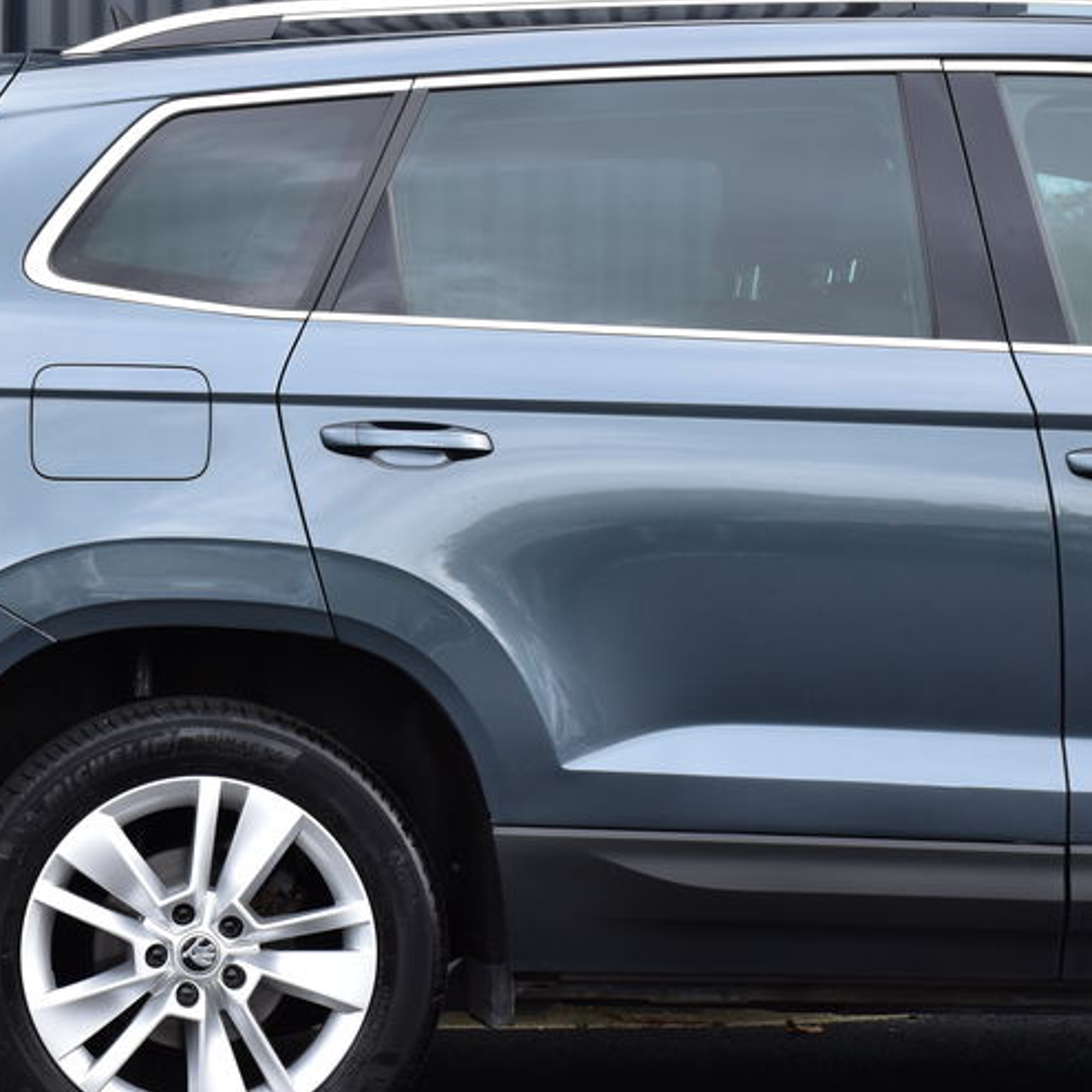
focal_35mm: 134
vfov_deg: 13.0
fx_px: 4783
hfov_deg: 12.9
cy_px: 577
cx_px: 157
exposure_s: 1/60
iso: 500
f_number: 8
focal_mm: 52
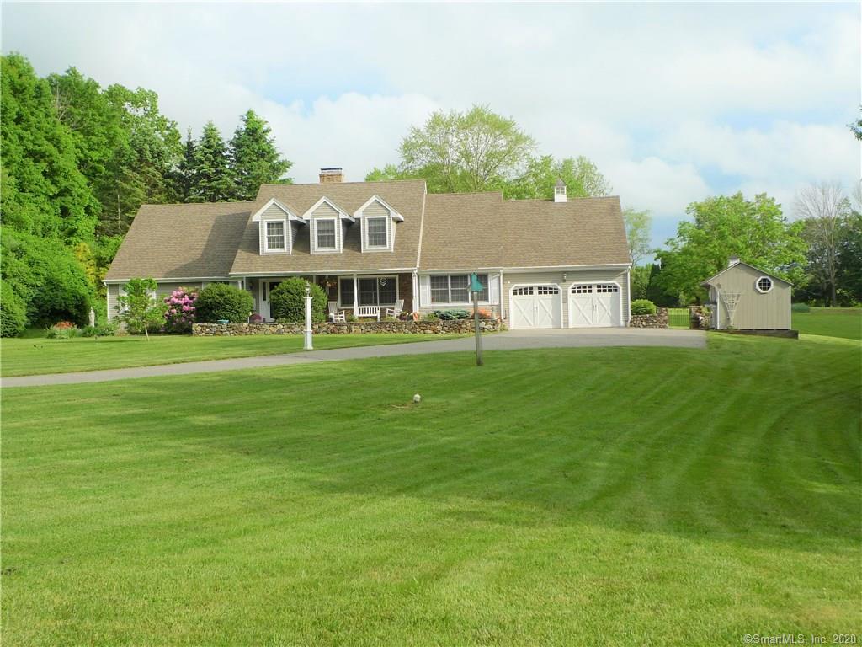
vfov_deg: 38.7
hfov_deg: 50.1
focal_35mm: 37
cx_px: 431
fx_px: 921
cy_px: 324
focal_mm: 7.9
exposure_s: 1/640
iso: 80
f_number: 4
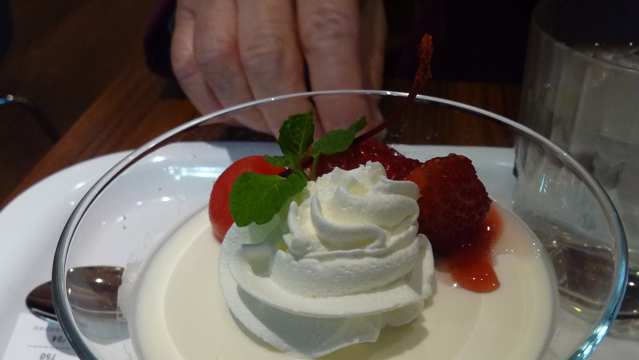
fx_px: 610
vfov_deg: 31.9
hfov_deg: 54.7
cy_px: 291
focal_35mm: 36
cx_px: 396
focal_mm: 4.1
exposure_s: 1/30
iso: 200
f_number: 3.3
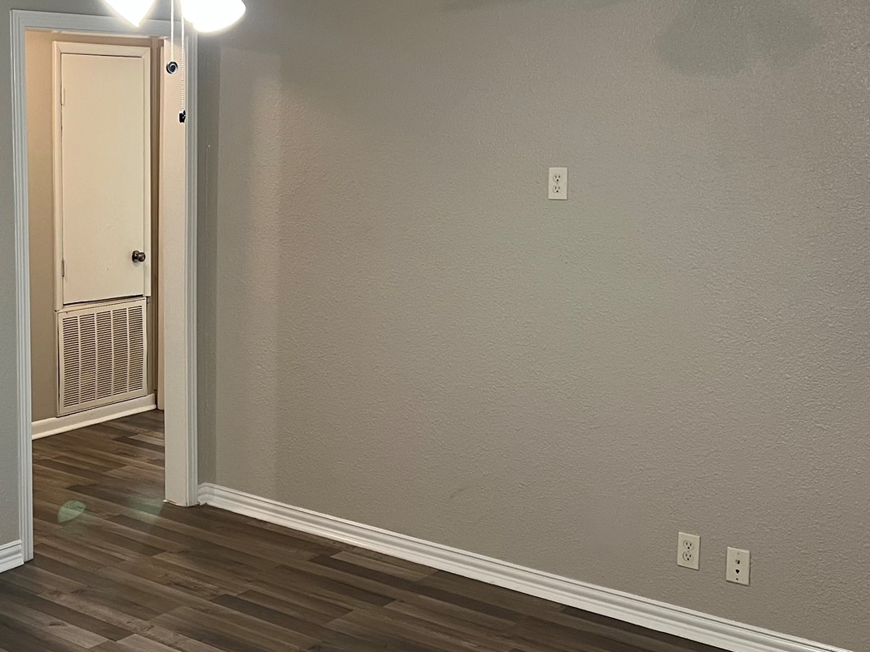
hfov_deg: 35.7
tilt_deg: -5.3
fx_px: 1282
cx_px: 123
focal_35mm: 51
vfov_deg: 28.5
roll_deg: -0.4
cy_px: 258
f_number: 1.5
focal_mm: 5.7
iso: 125
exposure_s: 1/60
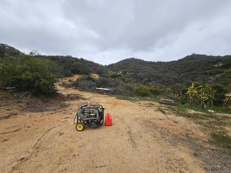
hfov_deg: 106.2
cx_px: 116
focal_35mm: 13
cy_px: 86
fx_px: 87
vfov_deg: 89.9
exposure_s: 1/1588
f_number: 2.2
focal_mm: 2.2
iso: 50
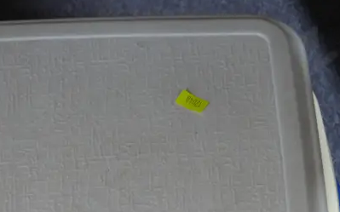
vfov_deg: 8.7
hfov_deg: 14.0
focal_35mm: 147
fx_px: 1362
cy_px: 302
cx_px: -22
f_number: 5.3
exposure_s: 1/60
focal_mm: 27
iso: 1250
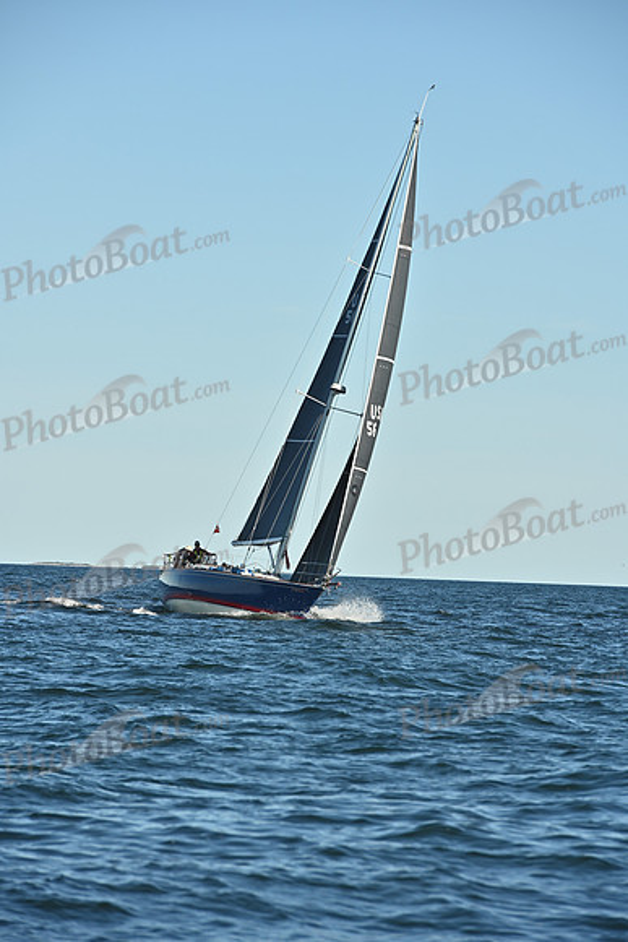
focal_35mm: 200
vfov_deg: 10.3
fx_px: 5230
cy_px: 471
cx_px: 314
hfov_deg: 6.9
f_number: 9
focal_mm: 200
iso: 320
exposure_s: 1/1250
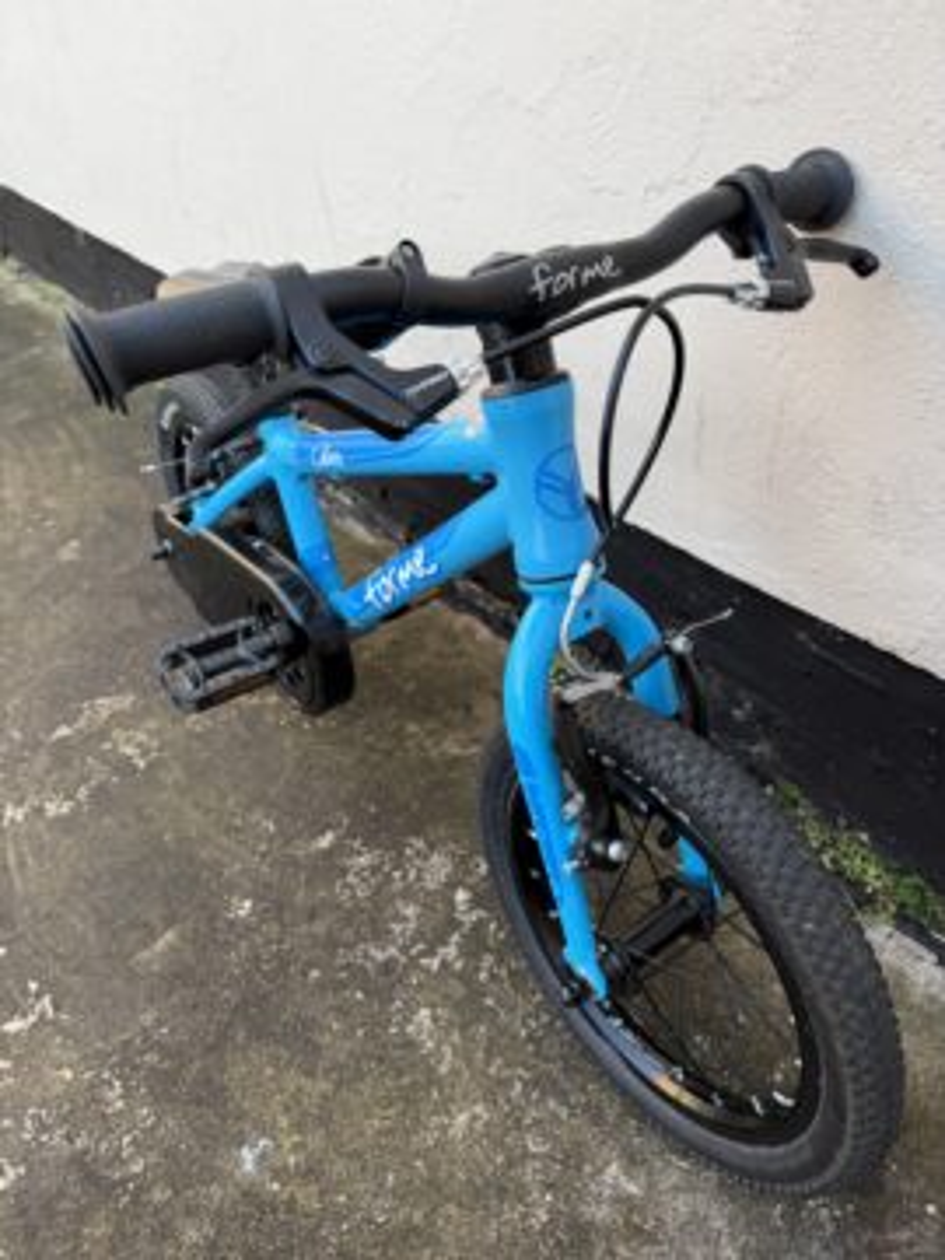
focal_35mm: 24
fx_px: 874
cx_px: 472
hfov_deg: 56.8
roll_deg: +9.7
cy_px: 630
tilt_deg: -40.9
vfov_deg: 71.6
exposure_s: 1/121
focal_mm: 6.76
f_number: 1.78
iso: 64
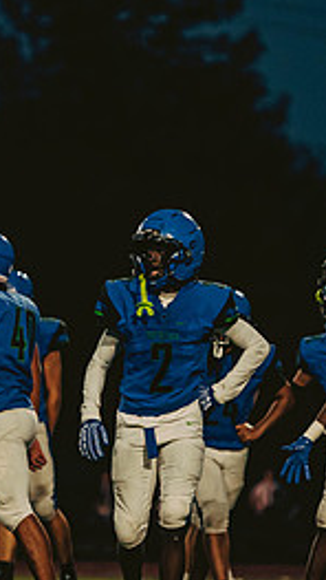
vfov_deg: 5.1
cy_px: 319
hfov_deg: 2.8
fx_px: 6560
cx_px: 99
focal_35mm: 427
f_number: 2.8
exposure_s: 1/1250
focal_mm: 185
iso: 1600
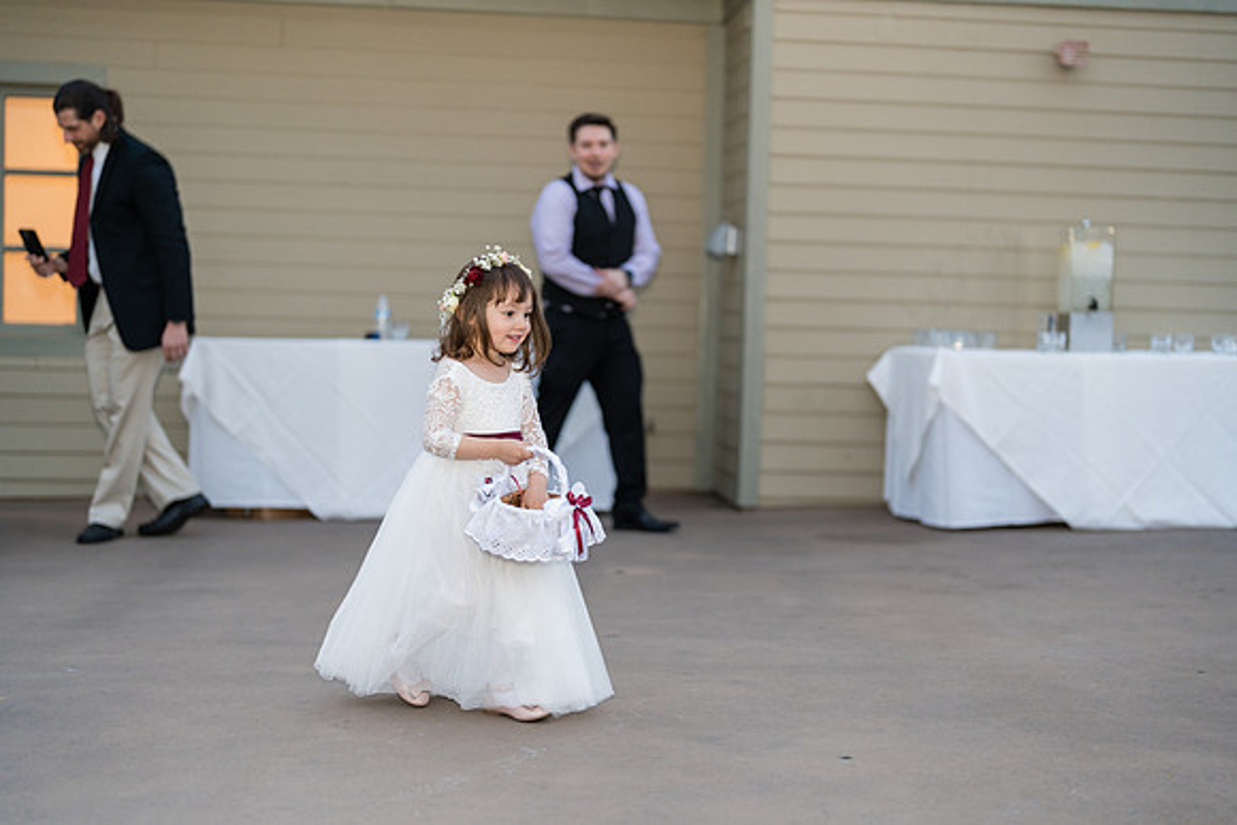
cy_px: 412
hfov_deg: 39.6
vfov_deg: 27.0
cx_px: 618
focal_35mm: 50
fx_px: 1718
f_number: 1.2
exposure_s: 1/250
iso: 320
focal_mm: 50
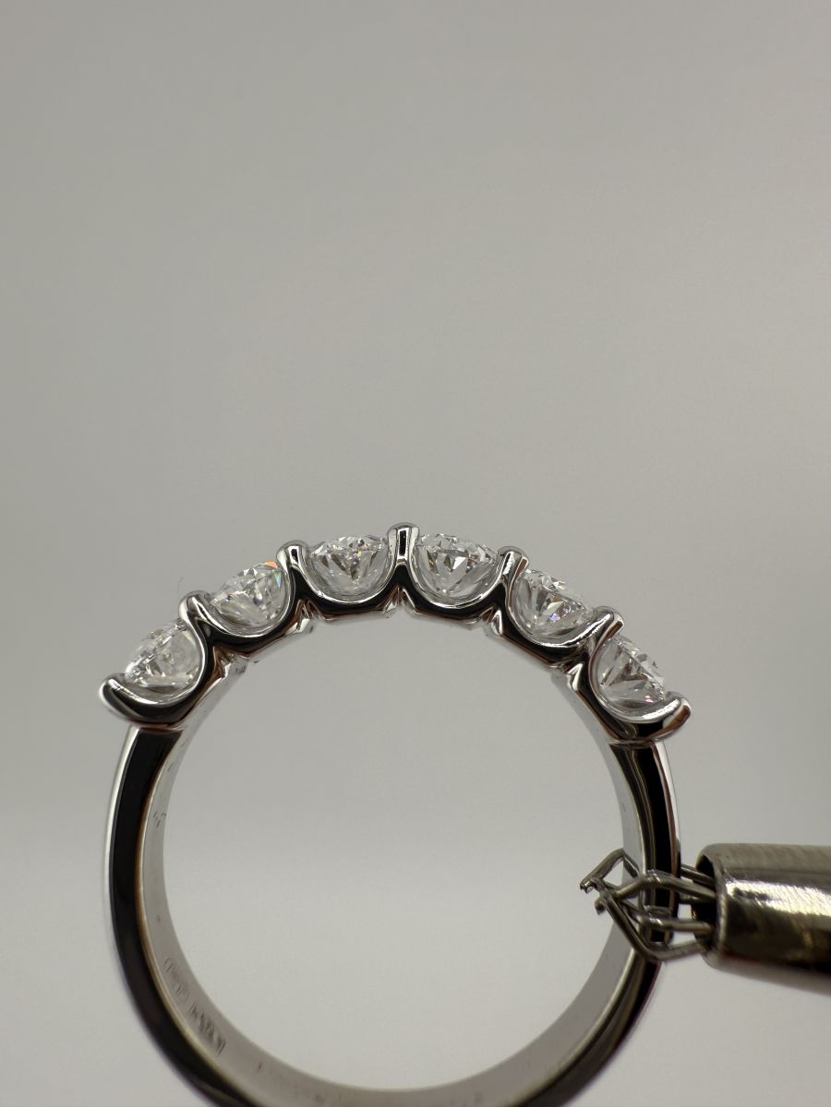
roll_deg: -6.6
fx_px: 768
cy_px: 554
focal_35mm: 24
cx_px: 416
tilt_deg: -34.5
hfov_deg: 56.8
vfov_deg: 71.6
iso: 40
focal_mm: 2.22
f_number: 2.2
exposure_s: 1/1905
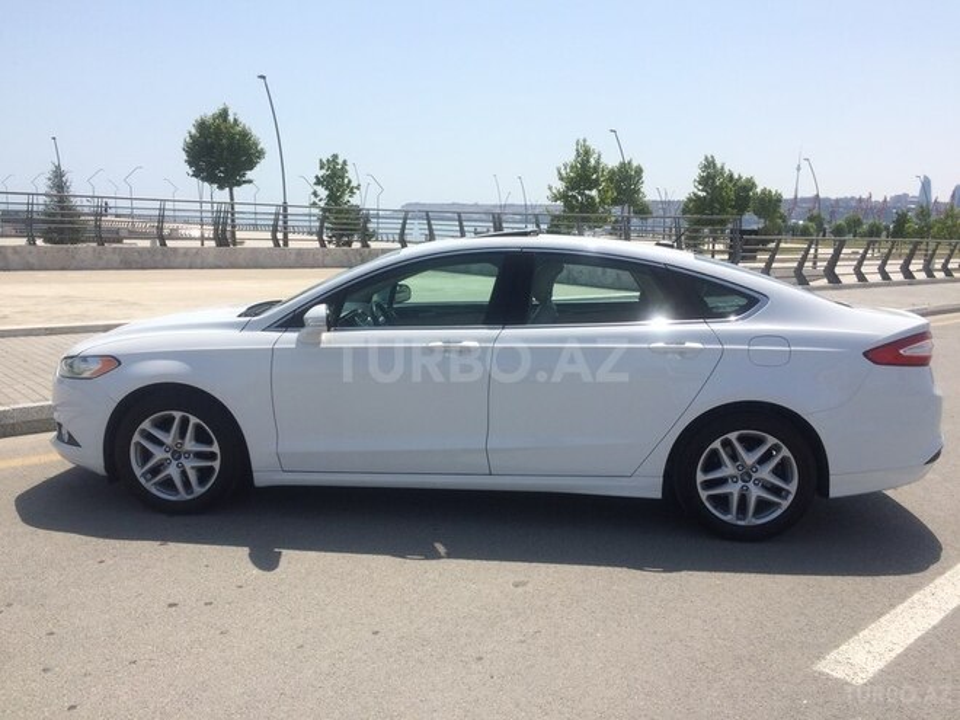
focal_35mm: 29
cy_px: 360
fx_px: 804
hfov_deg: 61.7
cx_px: 480
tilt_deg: -9.1
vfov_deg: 48.2
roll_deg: -0.5
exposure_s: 1/2283
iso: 32
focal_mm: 4.15
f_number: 2.2
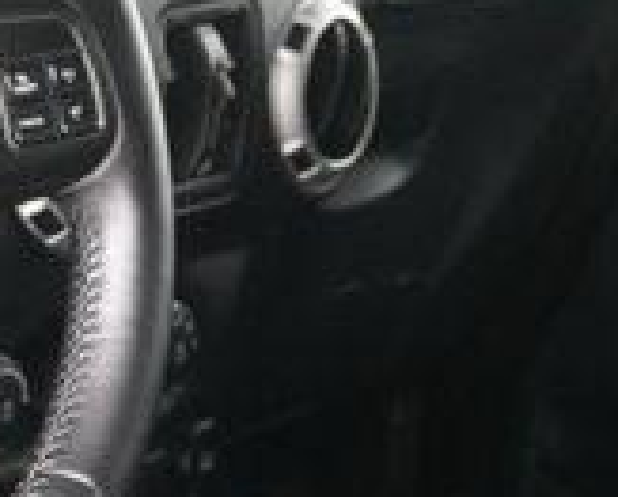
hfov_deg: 13.9
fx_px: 2290
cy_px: 195
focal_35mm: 125
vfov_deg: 12.4
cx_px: -436
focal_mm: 23
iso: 6400
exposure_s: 1/160
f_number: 4
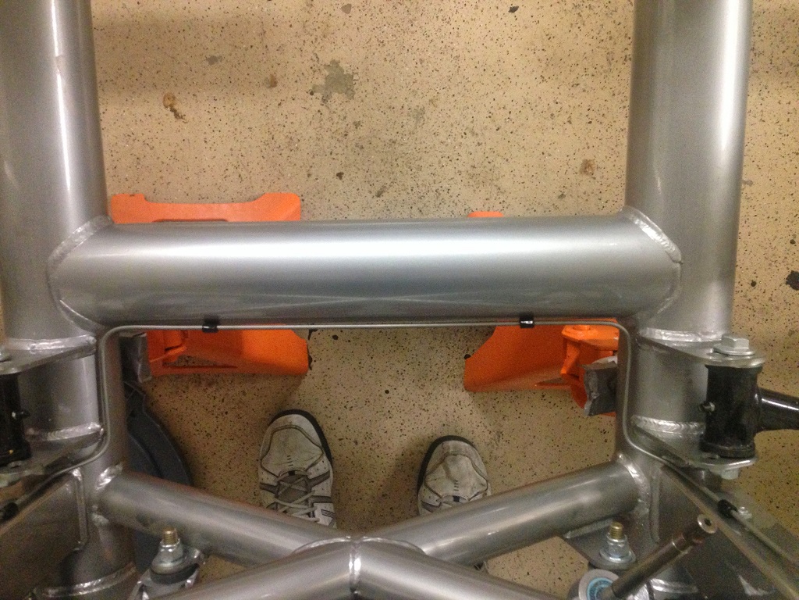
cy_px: 300
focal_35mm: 33
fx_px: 762
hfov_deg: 55.4
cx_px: 400
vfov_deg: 42.9
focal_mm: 4.12
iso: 320
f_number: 2.4
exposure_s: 1/20
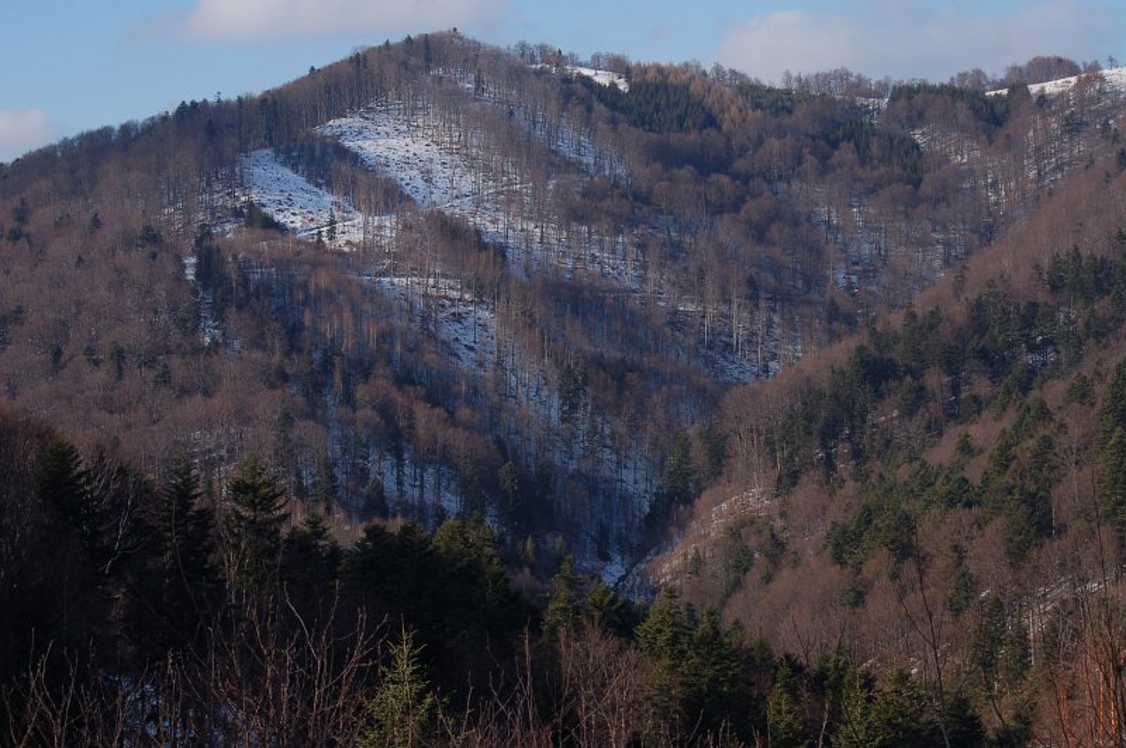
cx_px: 563
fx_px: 2344
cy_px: 374
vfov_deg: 18.2
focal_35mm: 75
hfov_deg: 27.0
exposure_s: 1/200
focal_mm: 50
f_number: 11
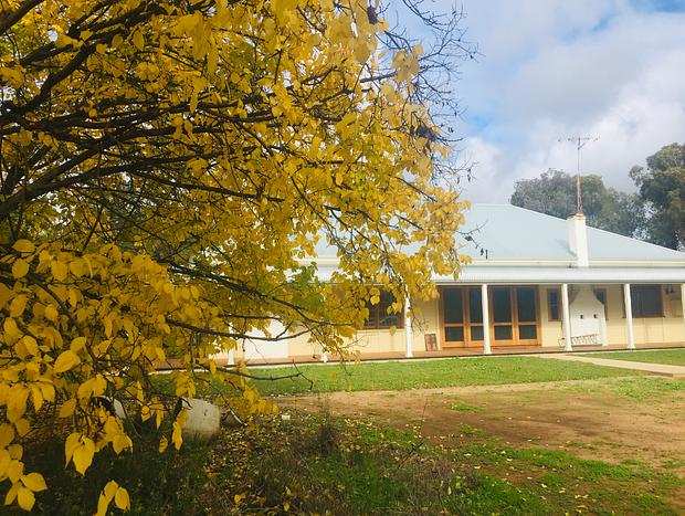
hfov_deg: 61.6
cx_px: 342
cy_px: 258
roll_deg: +0.1
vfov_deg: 48.3
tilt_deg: +5.8
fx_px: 575
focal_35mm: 29
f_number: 2.2
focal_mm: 4.15
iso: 32
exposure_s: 1/1721
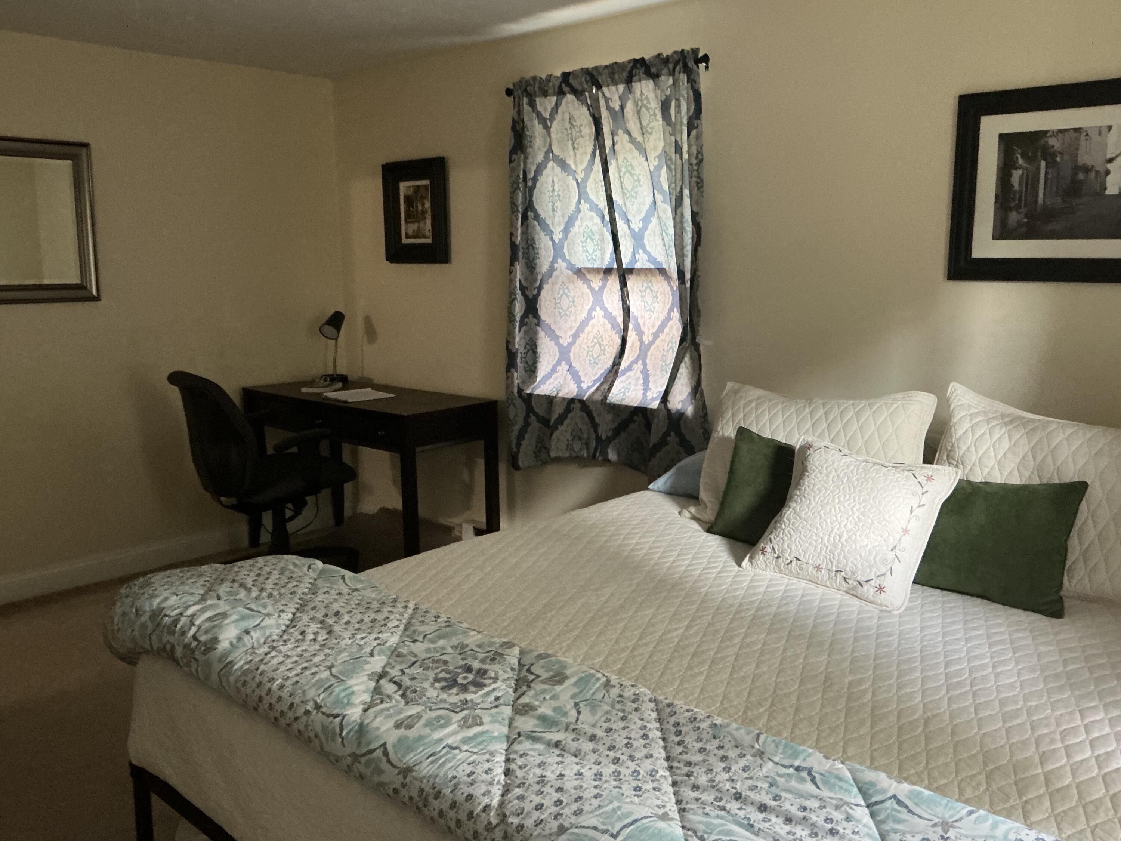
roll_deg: +0.5
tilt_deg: -9.5
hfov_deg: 63.4
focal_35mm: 28
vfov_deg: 49.7
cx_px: 560
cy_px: 420
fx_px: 907
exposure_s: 1/31
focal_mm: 3
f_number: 1.8
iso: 320
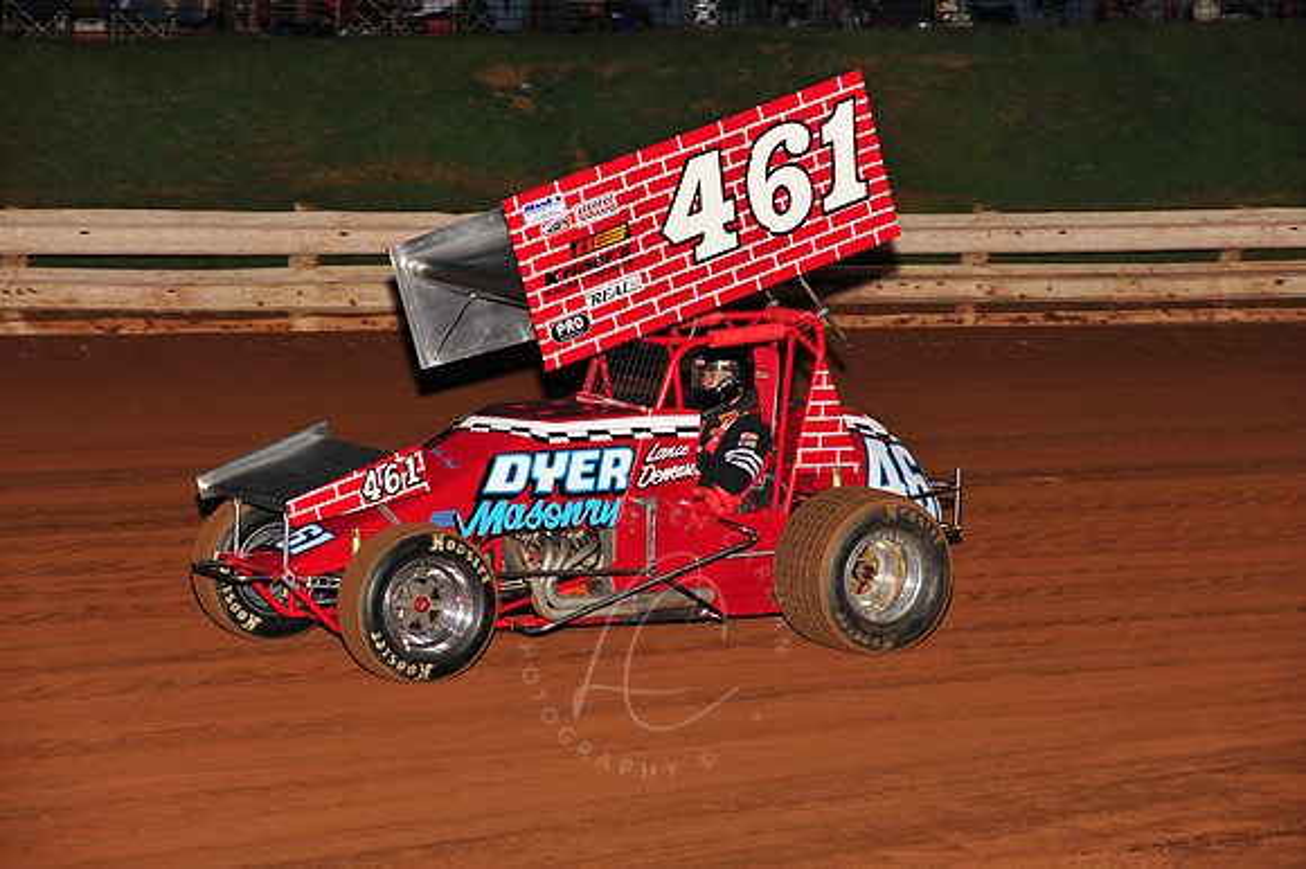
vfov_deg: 11.4
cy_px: 434
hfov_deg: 17.1
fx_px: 4351
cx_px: 653
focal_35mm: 120
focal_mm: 120
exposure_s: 1/250
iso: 800
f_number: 6.3
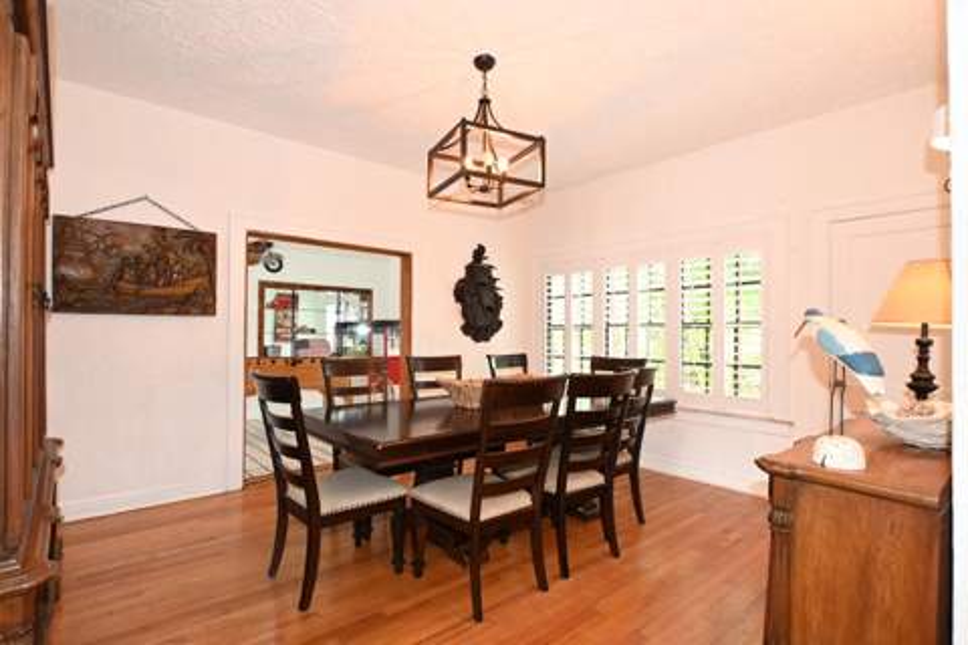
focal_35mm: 18
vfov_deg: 67.4
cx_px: 484
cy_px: 322
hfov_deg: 90.0
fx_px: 484
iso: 1400
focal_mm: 12
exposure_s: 1/60
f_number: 4
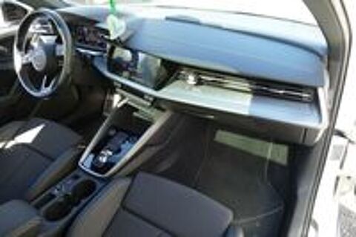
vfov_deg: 51.2
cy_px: 118
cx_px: 178
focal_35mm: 25
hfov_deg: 71.6
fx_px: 247
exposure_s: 1/60
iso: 125
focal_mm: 9.12
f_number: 2.8
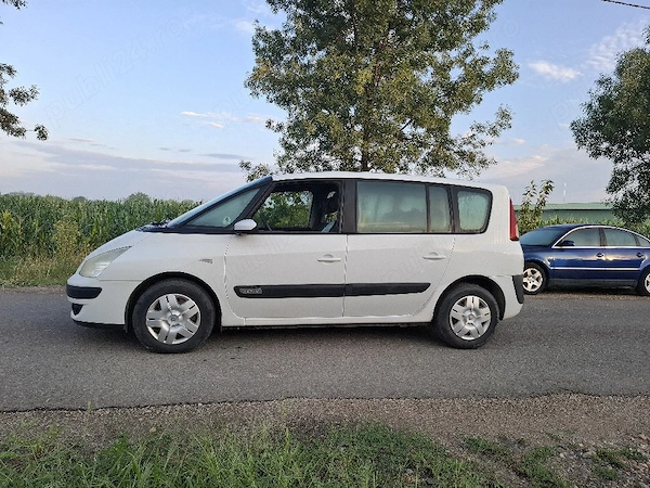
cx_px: 325
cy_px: 244
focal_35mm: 23
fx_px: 432
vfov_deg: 58.9
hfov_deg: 73.9
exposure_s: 1/278
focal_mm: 5.54
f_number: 1.8
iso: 50
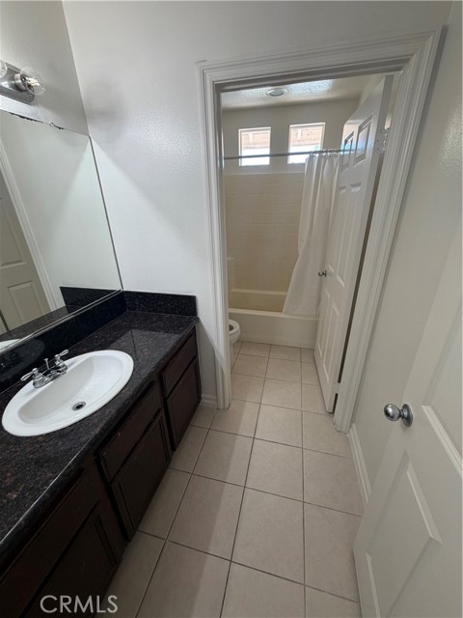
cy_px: 309
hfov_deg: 85.7
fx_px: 250
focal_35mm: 14
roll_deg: +1.2
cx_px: 232
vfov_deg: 102.1
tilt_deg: -23.0
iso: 125
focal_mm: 2.22
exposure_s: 1/120
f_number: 2.2
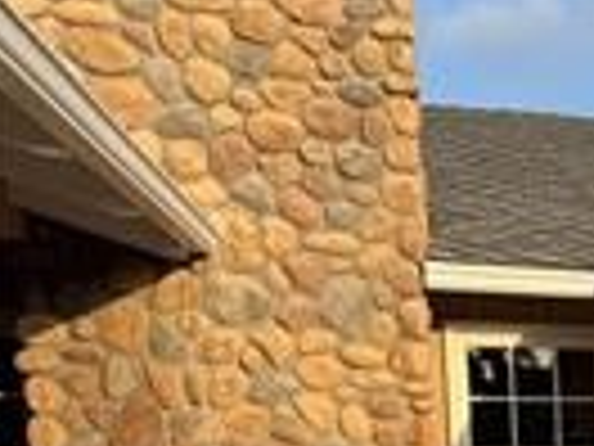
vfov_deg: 21.5
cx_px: 749
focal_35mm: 62
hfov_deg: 26.9
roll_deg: +0.2
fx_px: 1064
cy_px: 568
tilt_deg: -7.2
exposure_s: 1/2174
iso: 80
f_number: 1.78
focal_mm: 6.76
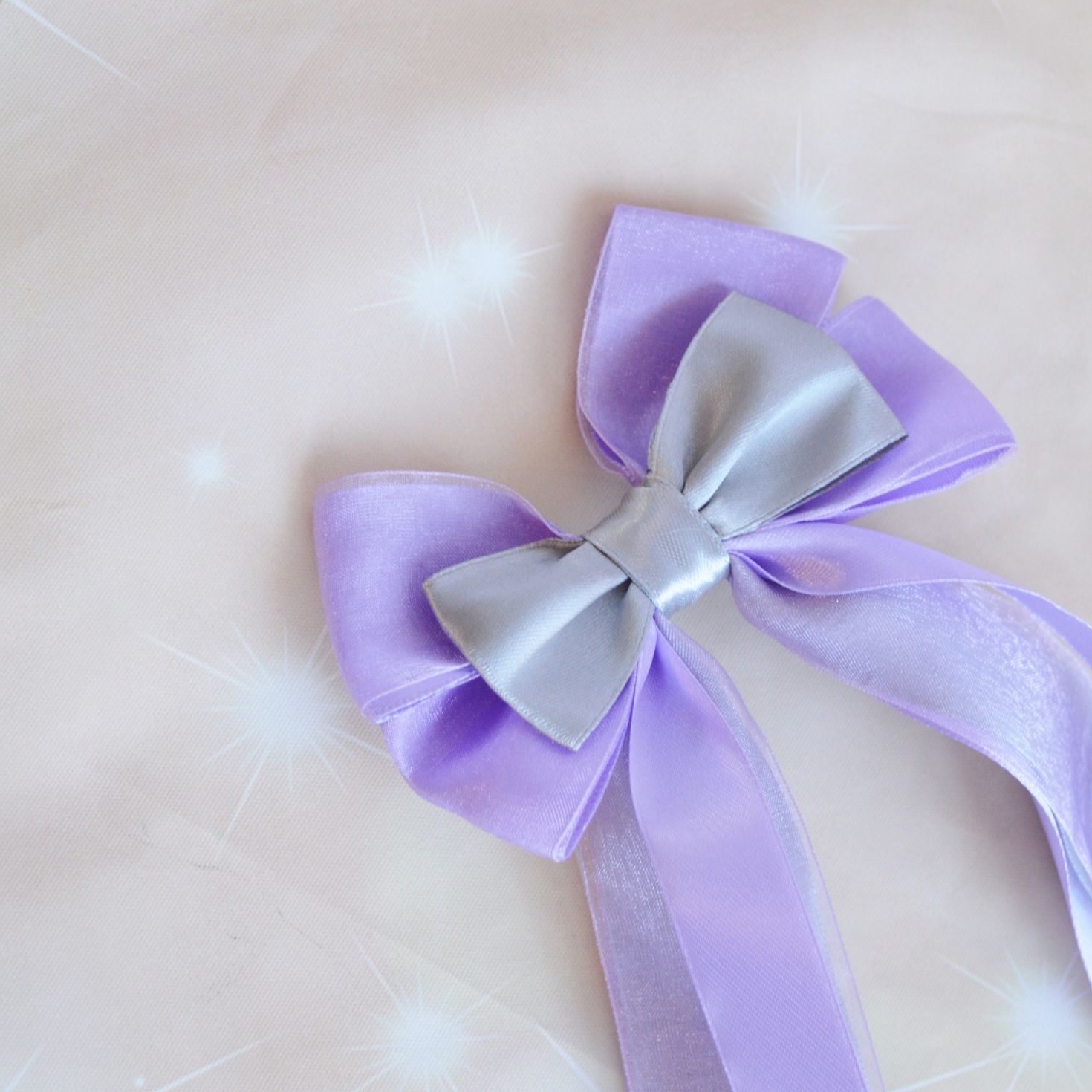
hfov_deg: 22.4
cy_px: 544
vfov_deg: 22.5
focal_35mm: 77
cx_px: 649
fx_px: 2748
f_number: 4.8
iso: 560
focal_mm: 40
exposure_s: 1/60
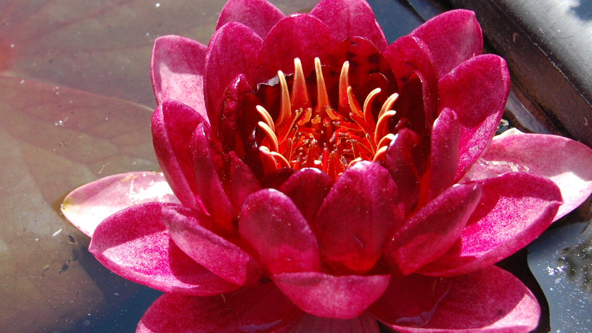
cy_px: 154
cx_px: 207
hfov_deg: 27.5
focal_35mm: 77
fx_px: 1204
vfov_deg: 15.7
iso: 800
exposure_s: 1/400
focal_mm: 35
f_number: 10
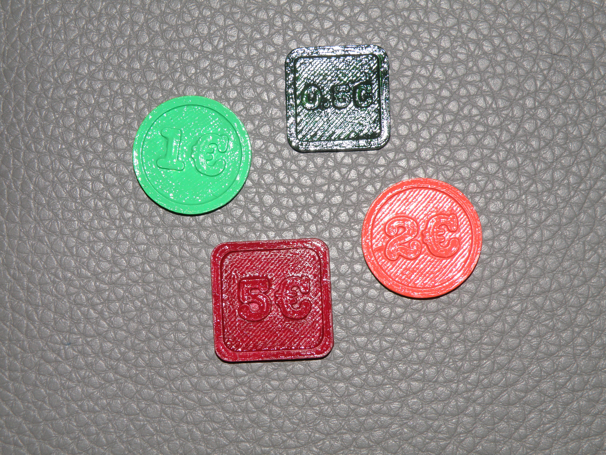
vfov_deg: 20.7
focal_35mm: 71
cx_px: 303
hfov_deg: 27.4
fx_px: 1243
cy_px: 228
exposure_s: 1/80
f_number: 3.7
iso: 100
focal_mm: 12.62
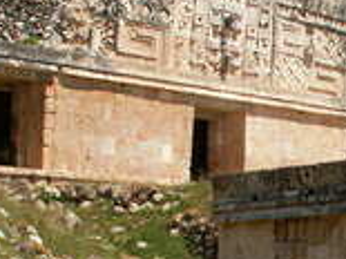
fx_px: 879
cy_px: 205
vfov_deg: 16.6
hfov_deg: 20.9
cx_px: 403
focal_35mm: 88
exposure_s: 1/250
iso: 50
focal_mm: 5.86
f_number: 7.1
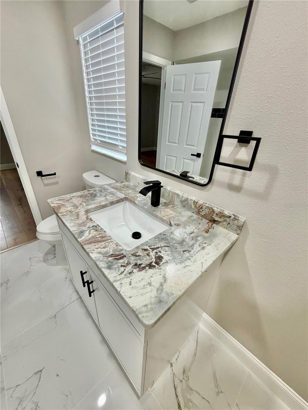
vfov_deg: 102.1
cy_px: 205
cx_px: 154
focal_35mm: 14
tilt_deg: -25.7
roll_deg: -2.1
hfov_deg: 85.7
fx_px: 166
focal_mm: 2.22
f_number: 2.2
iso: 250
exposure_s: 1/120
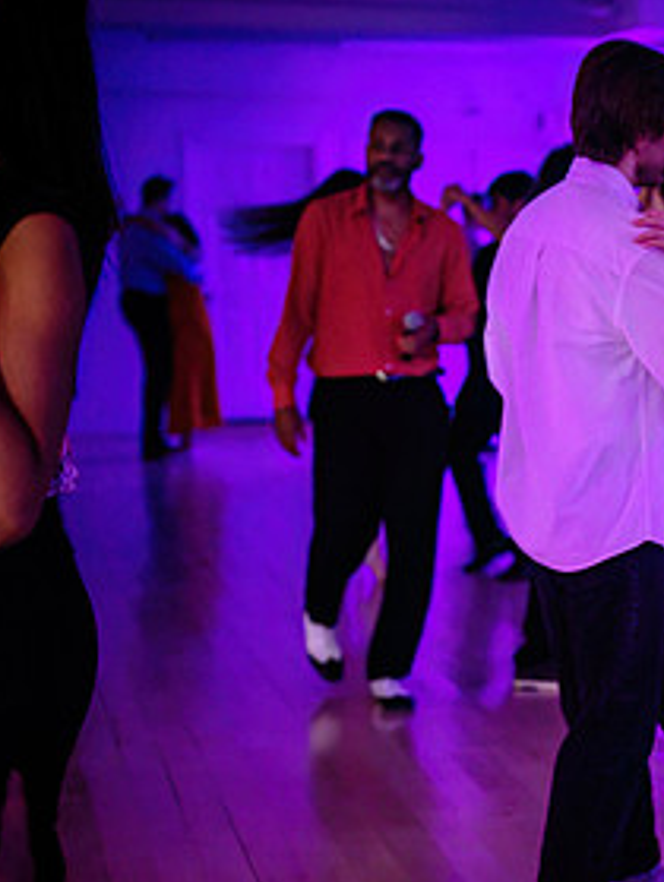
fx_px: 2552
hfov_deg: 13.9
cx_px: 990
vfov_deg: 19.5
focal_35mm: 100
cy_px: 625
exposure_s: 1/200
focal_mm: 45
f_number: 2
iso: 2000
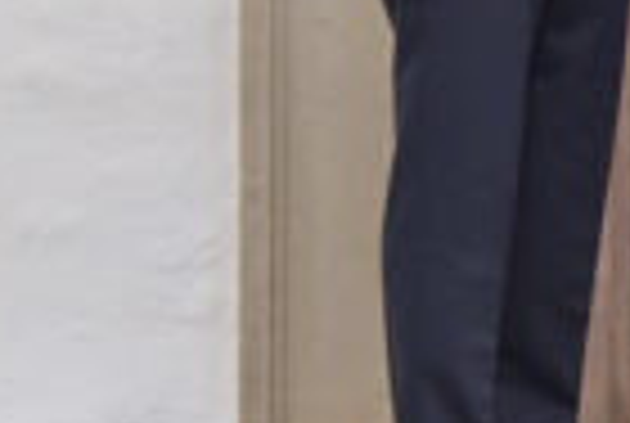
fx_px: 20992
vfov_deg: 1.2
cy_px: -378
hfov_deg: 1.7
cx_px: 1274
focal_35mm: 1197
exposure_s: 1/1000
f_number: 5.6
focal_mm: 250
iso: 320
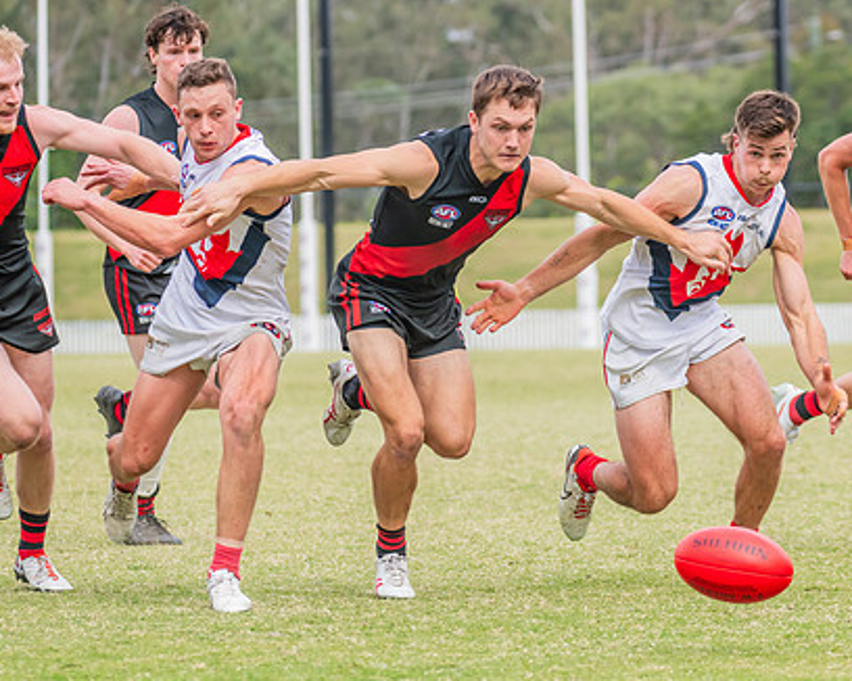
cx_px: 587
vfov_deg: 6.0
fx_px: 6477
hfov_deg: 7.5
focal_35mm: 257
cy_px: 393
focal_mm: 170
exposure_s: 1/1250
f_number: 5.6
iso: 800
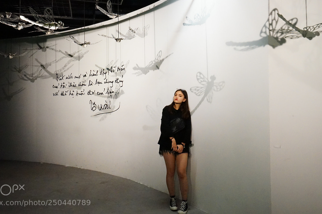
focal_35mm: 31
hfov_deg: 60.3
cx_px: 157
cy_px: 94
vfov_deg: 42.2
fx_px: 277
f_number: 20
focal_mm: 26
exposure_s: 1/13
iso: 10000
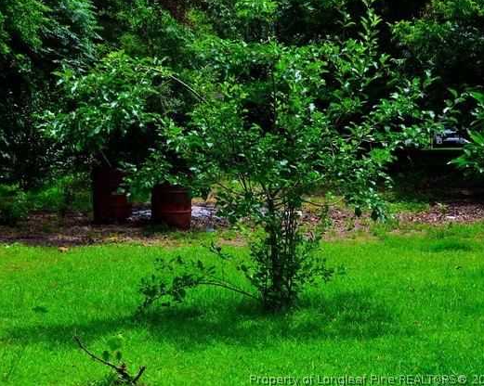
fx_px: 1088
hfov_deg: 25.1
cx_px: 206
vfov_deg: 20.1
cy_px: 191
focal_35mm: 76
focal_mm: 44
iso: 200
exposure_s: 1/100
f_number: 11
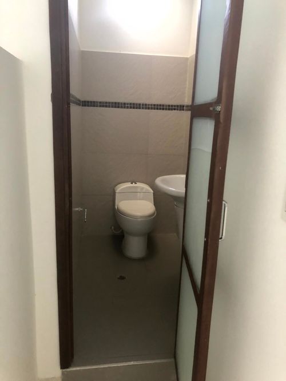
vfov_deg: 63.4
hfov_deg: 49.8
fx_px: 308
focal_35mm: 28
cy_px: 190
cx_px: 143
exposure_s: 1/15
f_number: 1.8
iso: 64
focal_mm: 4
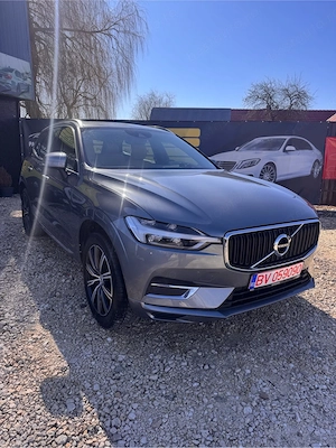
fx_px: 311
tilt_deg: -12.4
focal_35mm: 24
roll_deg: -2.1
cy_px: 224
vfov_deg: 71.6
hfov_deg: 56.8
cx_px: 168
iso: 80
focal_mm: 6.76
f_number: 1.78
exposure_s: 1/2710
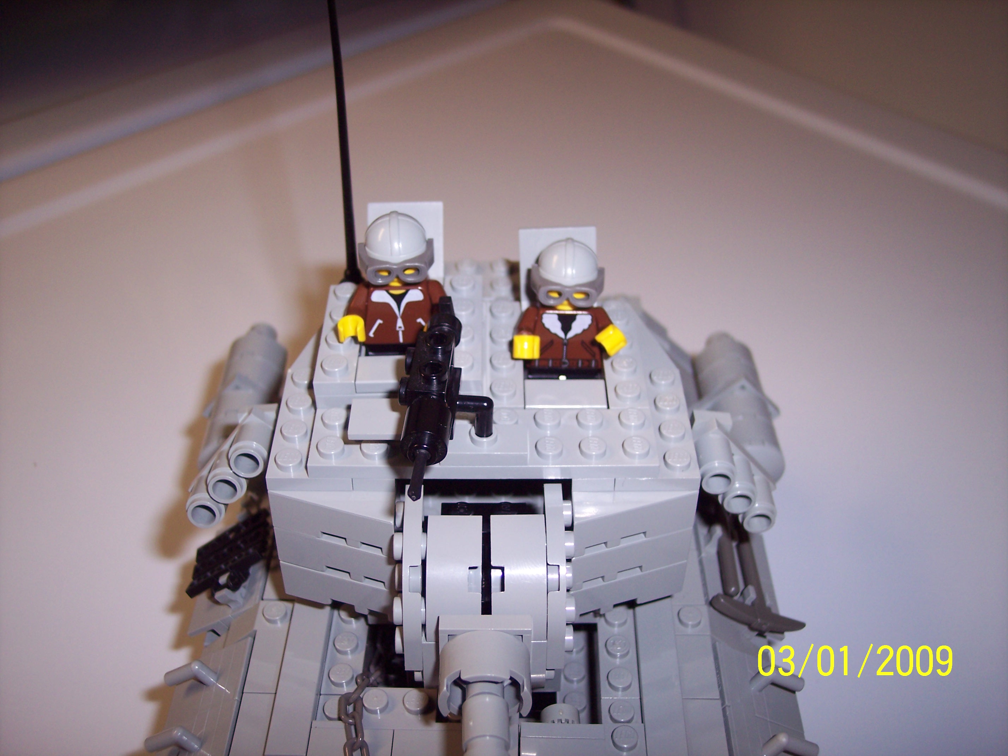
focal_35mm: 39
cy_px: 378
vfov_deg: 36.8
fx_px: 1136
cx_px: 504
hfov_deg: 47.9
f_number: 2.8
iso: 100
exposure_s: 1/60
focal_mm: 8
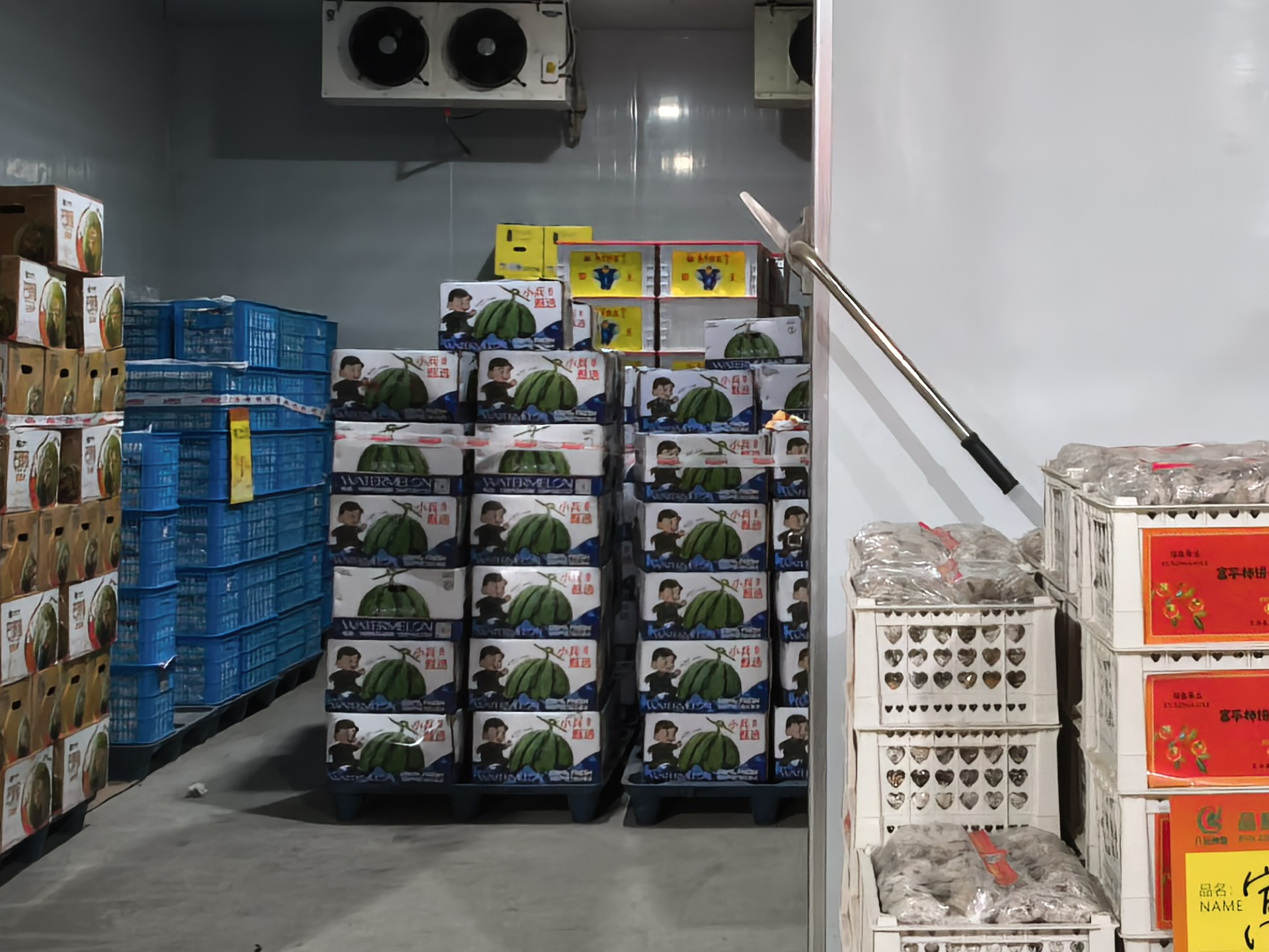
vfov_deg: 26.9
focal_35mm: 54
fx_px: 1980
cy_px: 352
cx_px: 824
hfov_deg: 35.3
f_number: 2.2
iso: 250
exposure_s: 1/50
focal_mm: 1.95
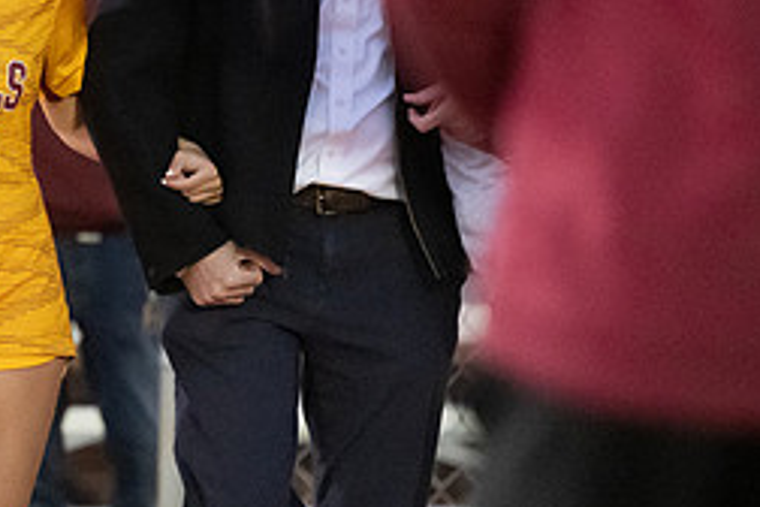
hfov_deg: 3.1
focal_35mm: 665
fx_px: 14038
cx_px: -116
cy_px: 168
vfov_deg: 2.1
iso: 14400
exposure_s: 1/500
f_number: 2.8
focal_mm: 200
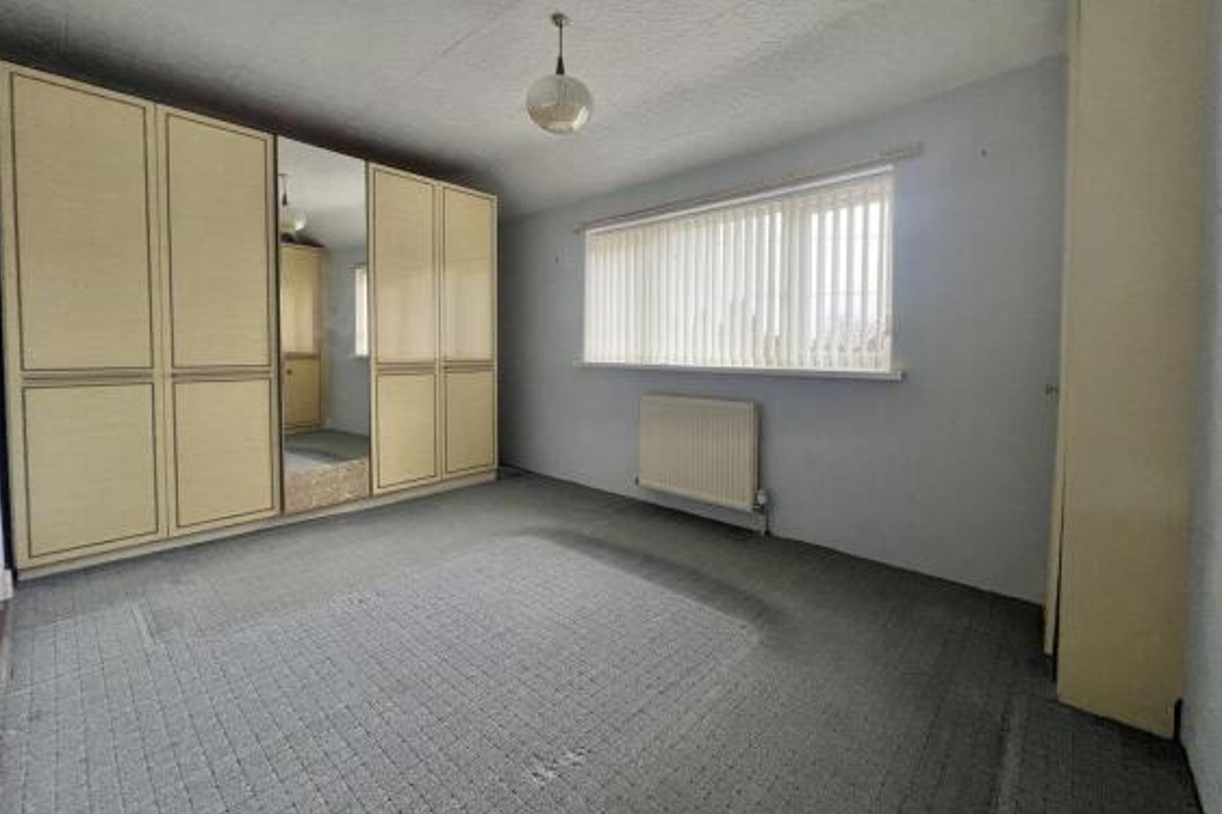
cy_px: 372
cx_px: 615
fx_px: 475
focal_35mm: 14
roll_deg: +0.5
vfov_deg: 81.0
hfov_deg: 104.3
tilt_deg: -1.4
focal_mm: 1.57
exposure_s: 1/99
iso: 100
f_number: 1.8
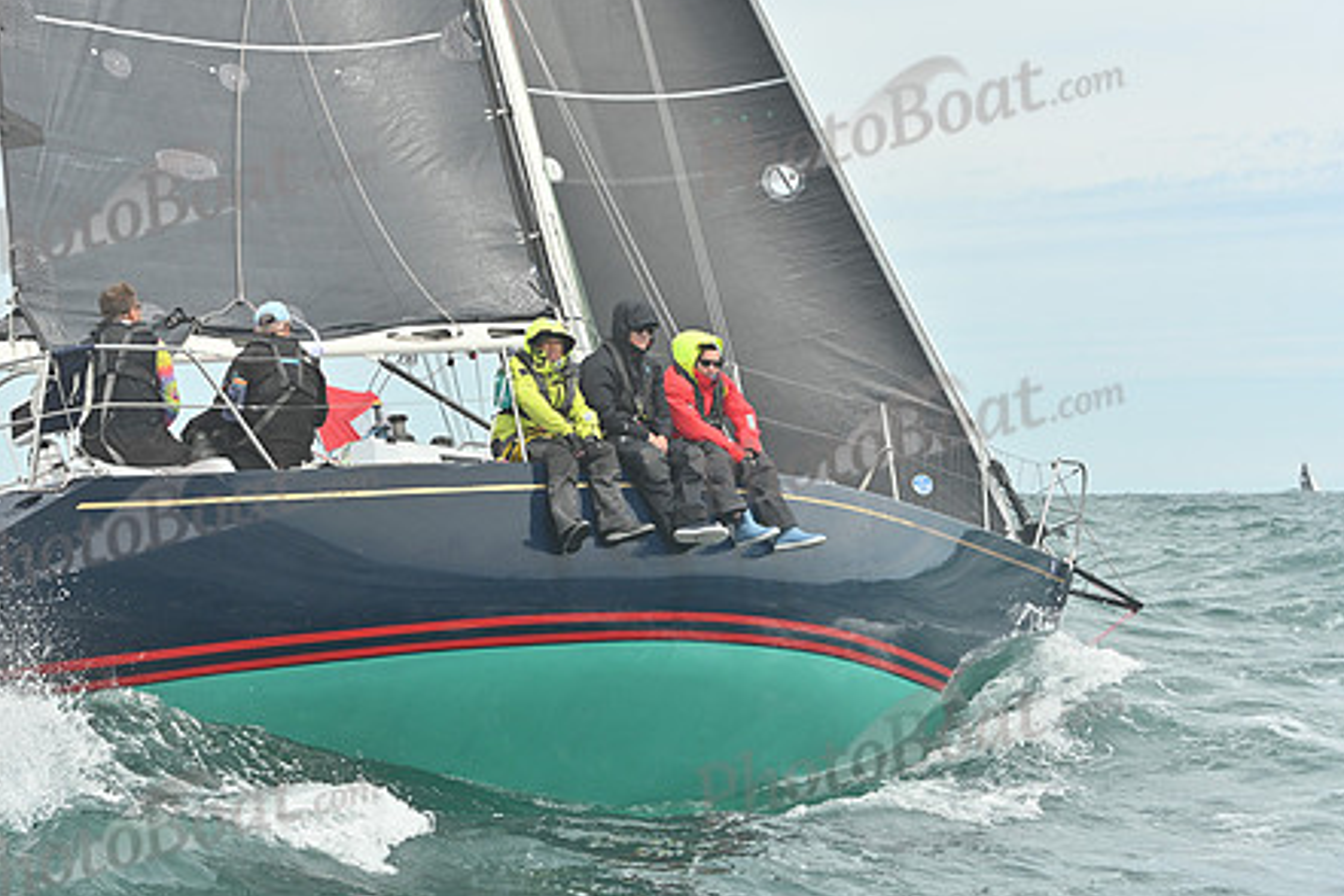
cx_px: 539
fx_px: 3434
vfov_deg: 14.8
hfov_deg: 22.1
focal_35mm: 92
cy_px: 322
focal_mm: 70
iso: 320
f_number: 6.3
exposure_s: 1/1250
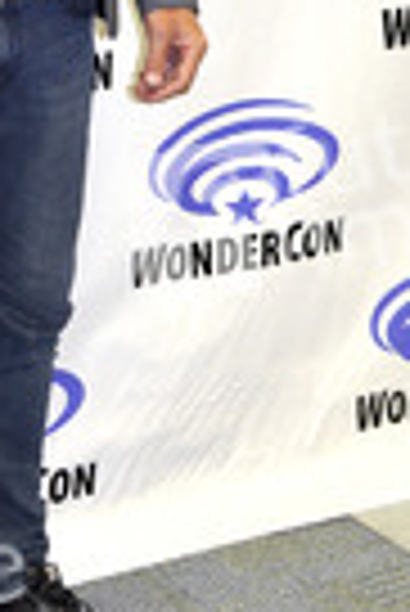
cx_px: -56
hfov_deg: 12.7
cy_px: -22
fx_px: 1806
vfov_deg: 18.7
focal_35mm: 106
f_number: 4.5
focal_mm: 24
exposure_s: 1/60
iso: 1000
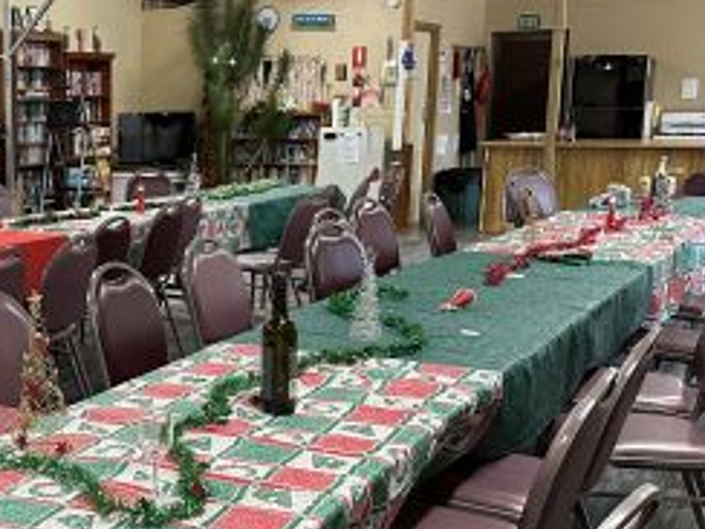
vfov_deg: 24.8
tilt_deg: -12.3
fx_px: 1202
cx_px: 87
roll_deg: +0.2
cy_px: 327
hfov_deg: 31.4
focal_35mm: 59
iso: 400
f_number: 1.78
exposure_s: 1/50
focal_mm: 6.86
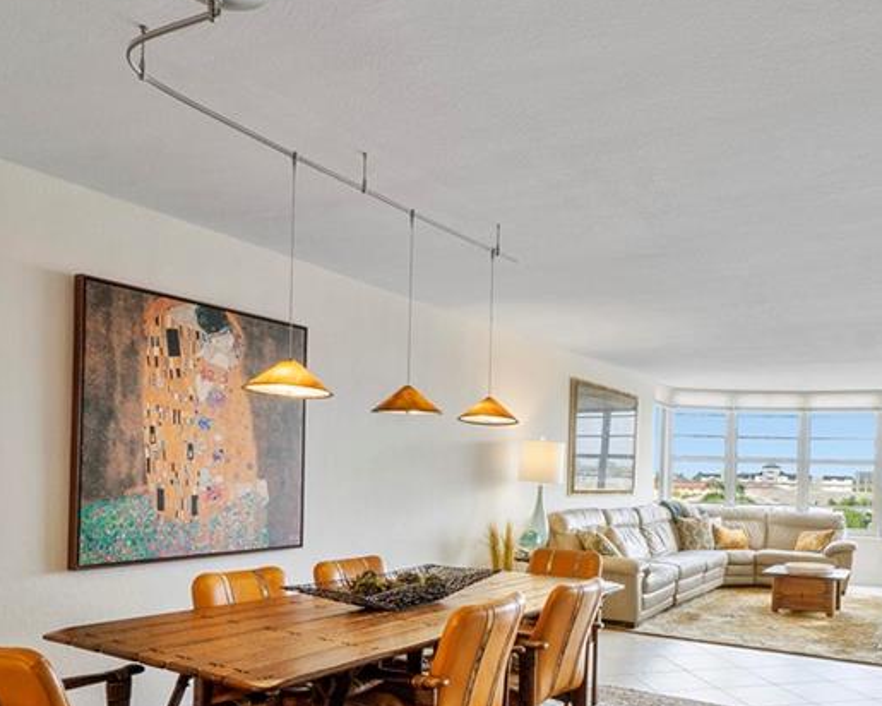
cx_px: 570
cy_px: 476
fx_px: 731
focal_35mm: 28
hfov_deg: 61.1
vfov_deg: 50.5
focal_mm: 10
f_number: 11
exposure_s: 1/8
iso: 160
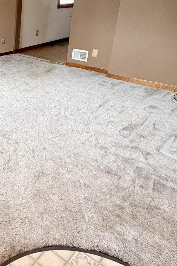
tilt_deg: -20.1
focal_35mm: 37
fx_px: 273
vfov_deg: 51.0
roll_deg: -0.5
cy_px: 90
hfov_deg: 30.5
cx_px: -36
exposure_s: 1/60
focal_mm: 2.22
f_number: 2.2
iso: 400
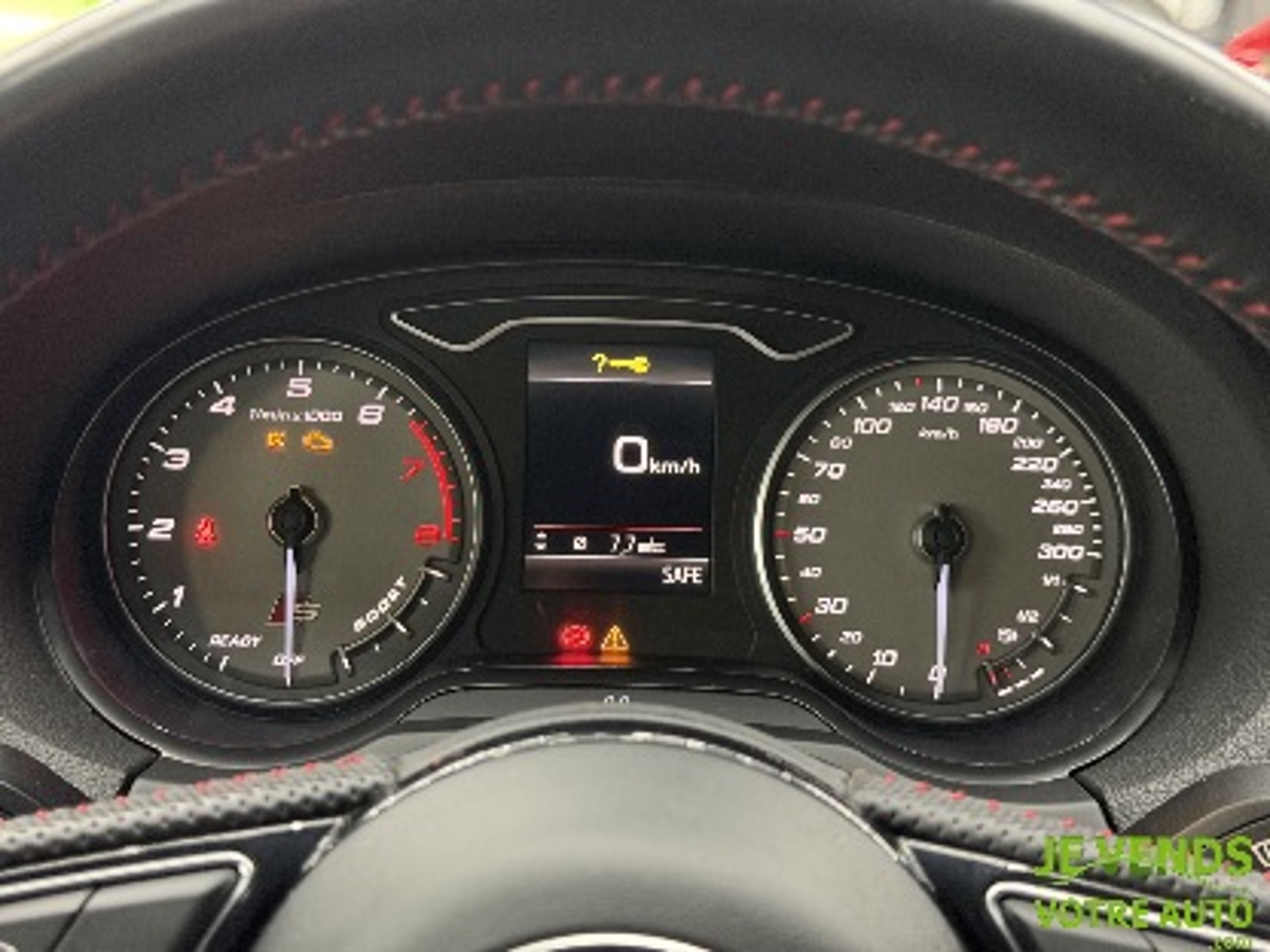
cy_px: 476
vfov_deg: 30.3
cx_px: 635
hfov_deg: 39.7
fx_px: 1761
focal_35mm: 48
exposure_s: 1/25
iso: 500
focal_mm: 6.76
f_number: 1.78
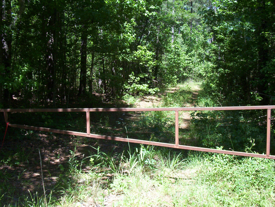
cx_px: 138
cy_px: 104
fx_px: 311
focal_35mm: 39
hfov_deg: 47.8
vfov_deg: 37.0
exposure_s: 1/148
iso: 100
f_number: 4.5
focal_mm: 6
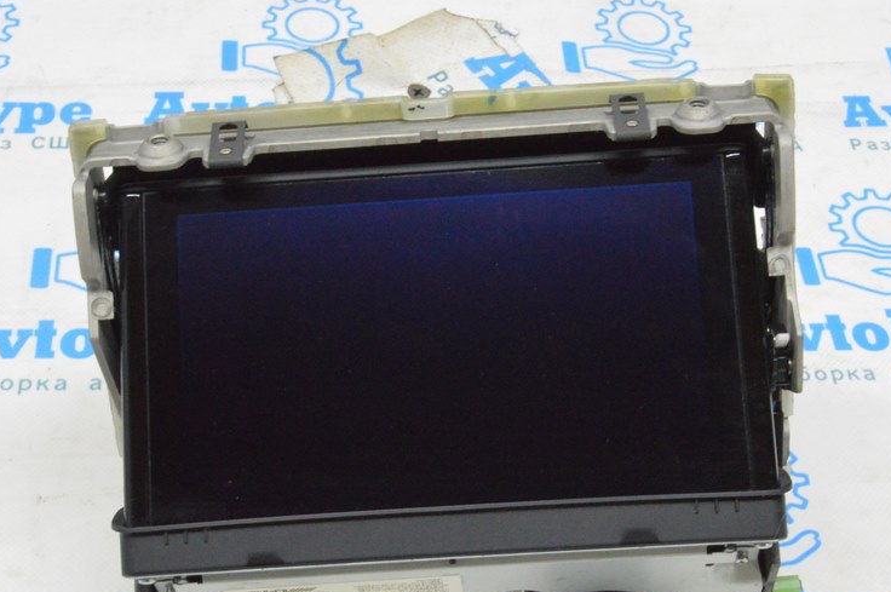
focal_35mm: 65
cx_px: 441
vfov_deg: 20.9
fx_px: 1599
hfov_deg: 31.1
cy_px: 364
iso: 6400
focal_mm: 31
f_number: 20
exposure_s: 1/15
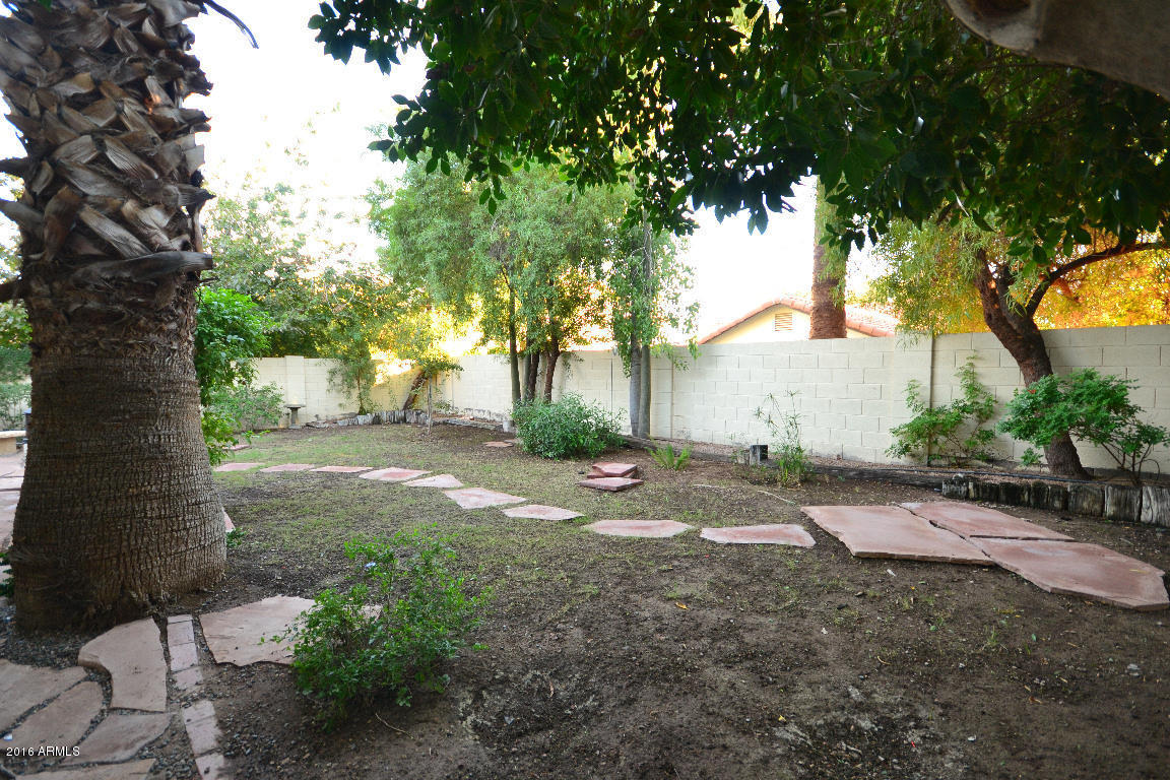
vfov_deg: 77.3
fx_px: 487
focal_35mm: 15
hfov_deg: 100.4
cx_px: 585
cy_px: 390
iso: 200
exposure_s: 1/40
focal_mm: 10
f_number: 4
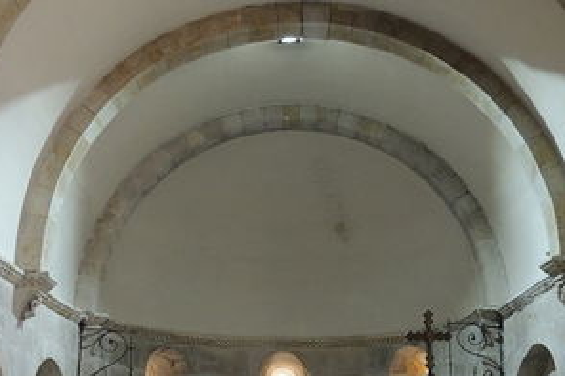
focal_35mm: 54
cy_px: 336
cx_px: 292
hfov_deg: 36.9
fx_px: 847
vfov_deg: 24.3
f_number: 3
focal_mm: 4.3
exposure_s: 1/8
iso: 450
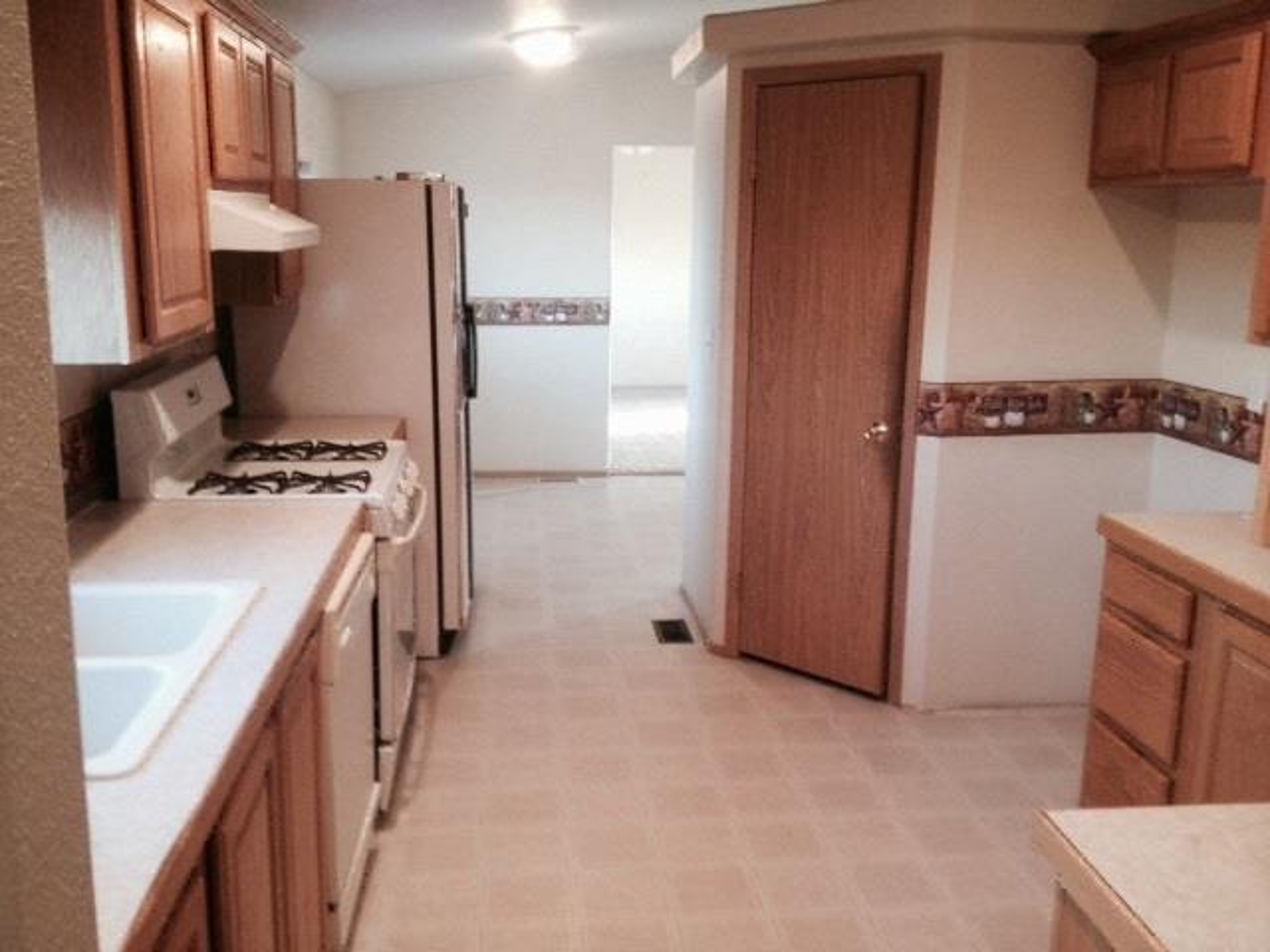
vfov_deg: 40.7
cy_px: 476
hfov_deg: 52.6
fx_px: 1284
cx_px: 635
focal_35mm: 35
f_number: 2.4
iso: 160
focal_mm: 4.28
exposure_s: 1/20
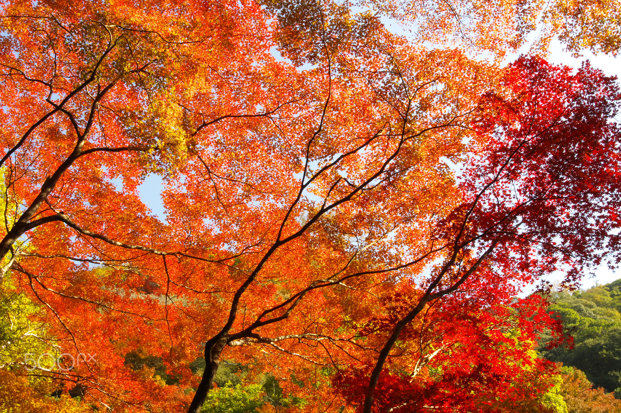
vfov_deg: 31.8
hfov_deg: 46.4
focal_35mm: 42
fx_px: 724
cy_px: 206
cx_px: 310
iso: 800
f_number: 29
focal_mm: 28
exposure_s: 1/60
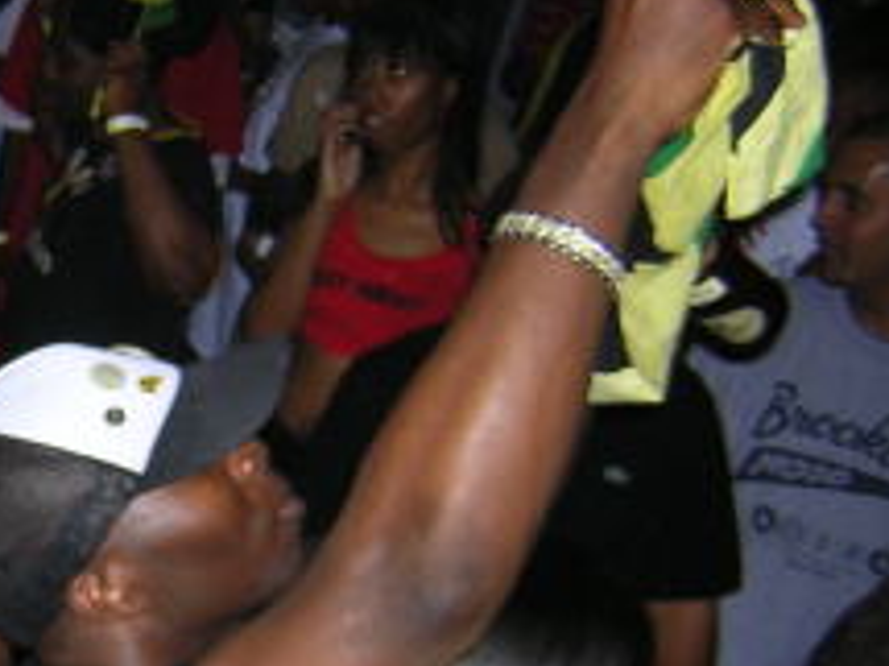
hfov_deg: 27.8
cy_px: 401
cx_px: 74
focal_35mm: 67
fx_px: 1720
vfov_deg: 21.9
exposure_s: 1/60.1
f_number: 2.6
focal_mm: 4.7
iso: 178
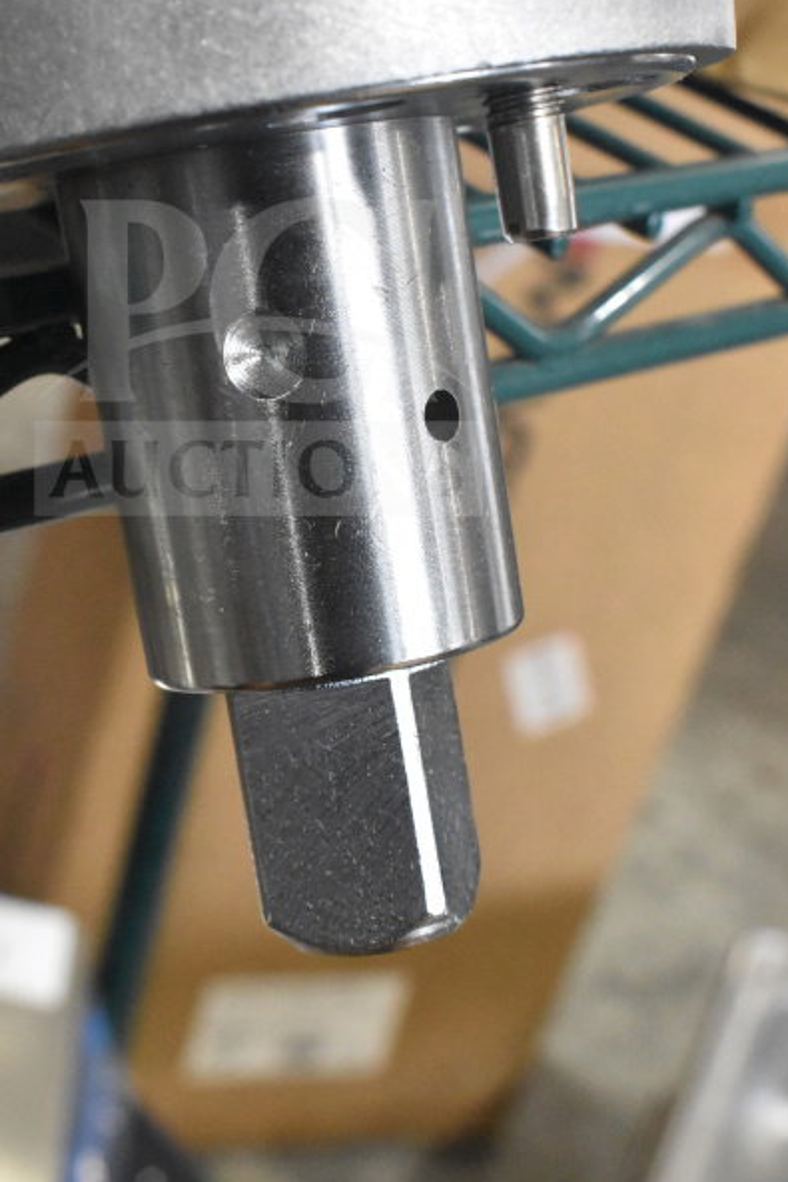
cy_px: 358
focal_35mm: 72
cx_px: 257
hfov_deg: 18.9
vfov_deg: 27.9
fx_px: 2358
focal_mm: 31
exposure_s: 1/320
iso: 6400
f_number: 9
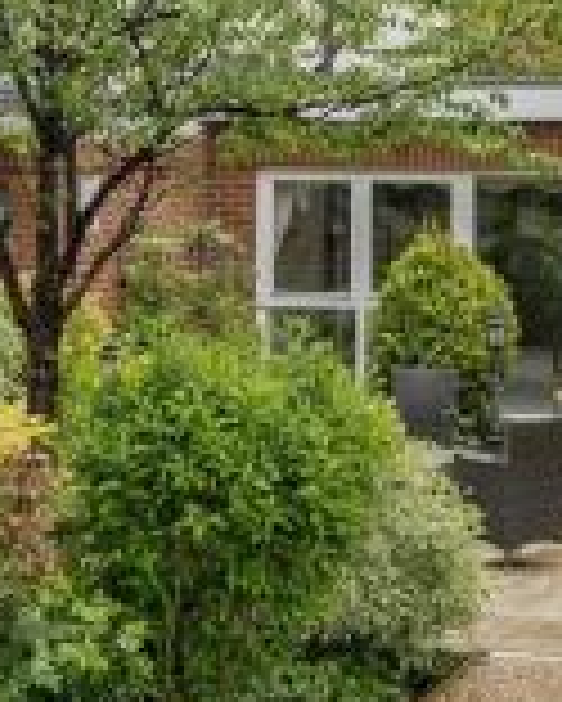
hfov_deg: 14.9
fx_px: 2139
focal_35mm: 103
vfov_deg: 18.5
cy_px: 182
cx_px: 351
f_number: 8
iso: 400
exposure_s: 1/125
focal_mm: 24
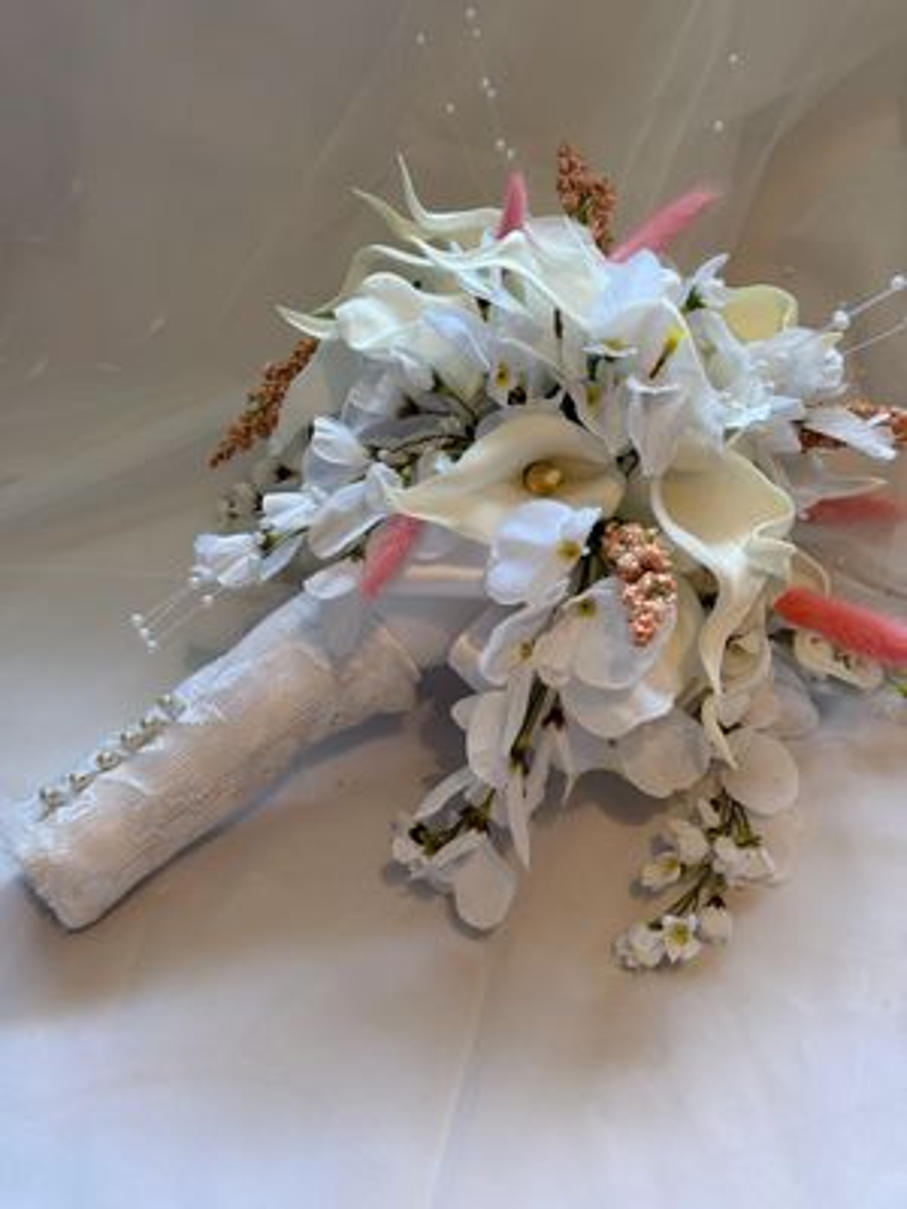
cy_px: 604
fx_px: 1677
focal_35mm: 48
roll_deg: +1.1
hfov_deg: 30.3
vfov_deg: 39.7
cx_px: 454
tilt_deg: -44.1
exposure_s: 1/60
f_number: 1.78
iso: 50
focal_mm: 6.76
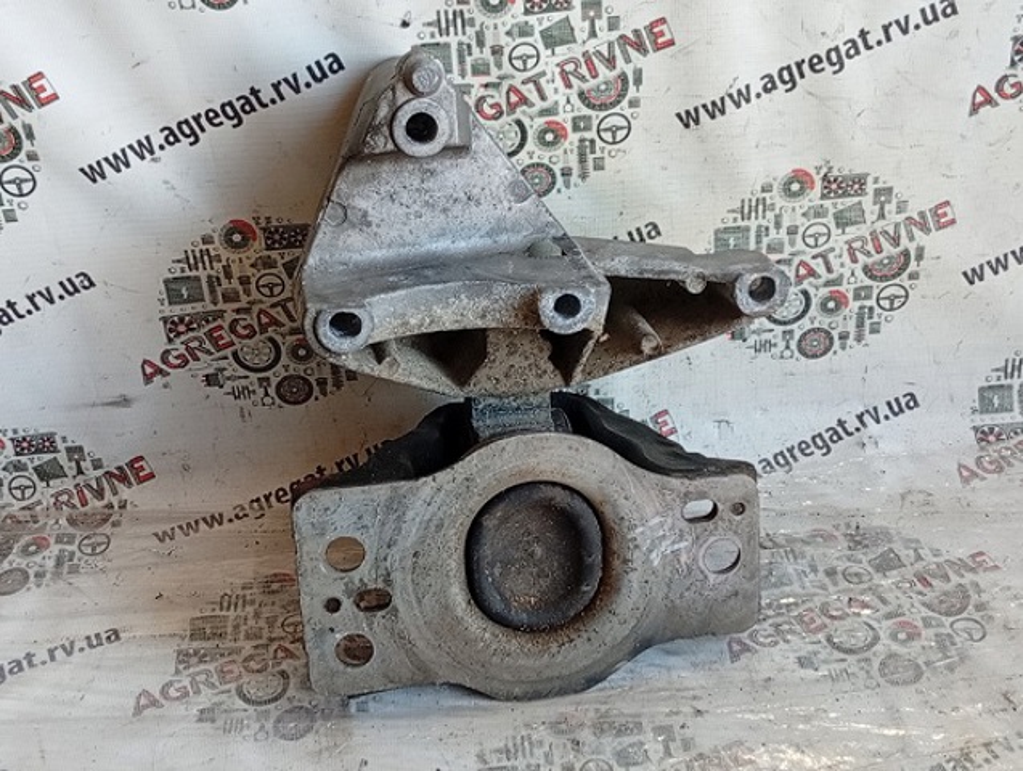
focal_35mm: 52
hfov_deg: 36.8
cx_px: 512
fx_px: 1539
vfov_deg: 28.1
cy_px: 386
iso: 157
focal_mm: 3.96
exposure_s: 1/50
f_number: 1.8
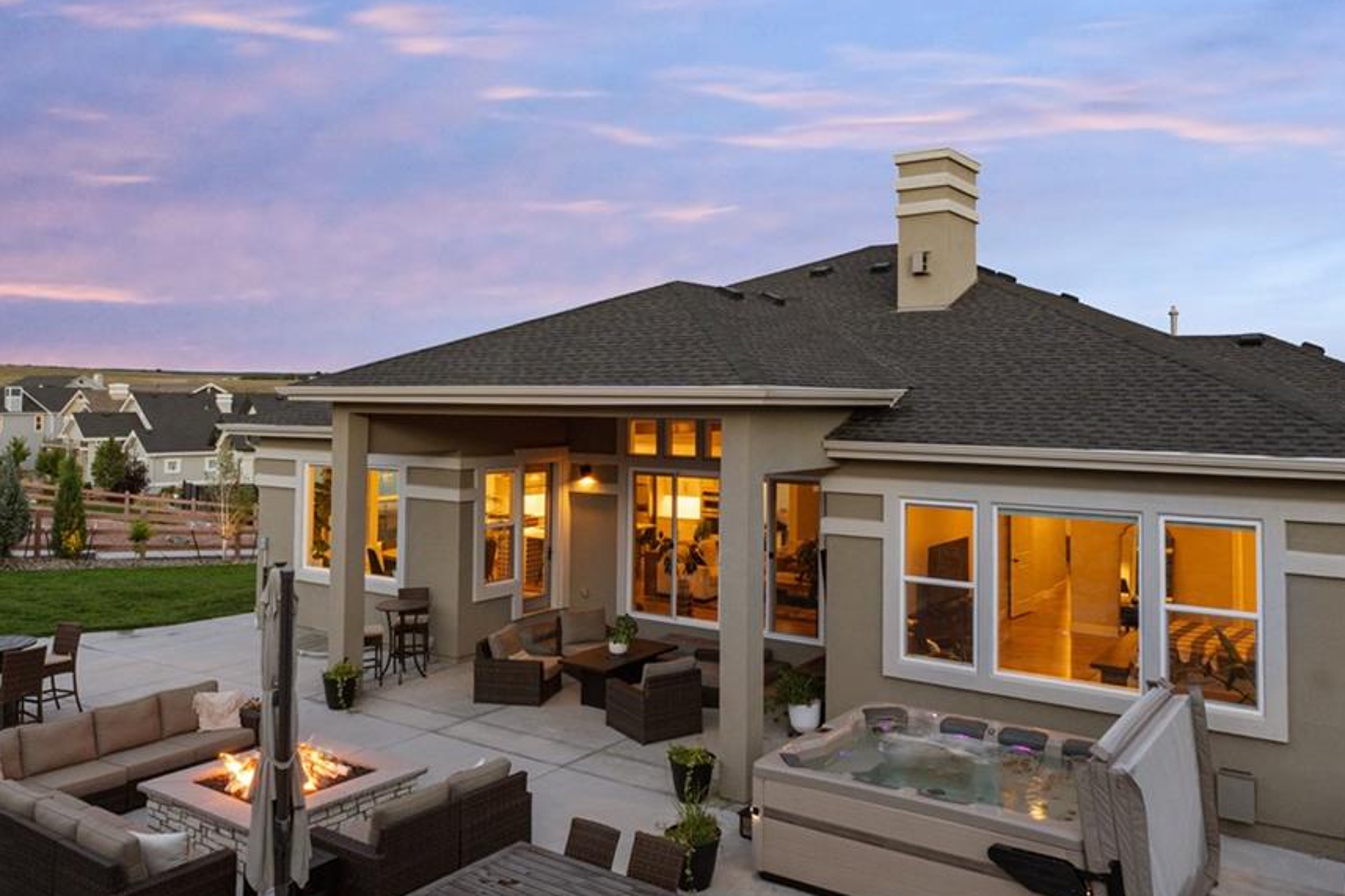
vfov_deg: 46.0
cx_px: 702
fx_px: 1046
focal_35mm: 28
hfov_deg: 65.5
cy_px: 345
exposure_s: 1.3
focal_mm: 10
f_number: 8
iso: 250
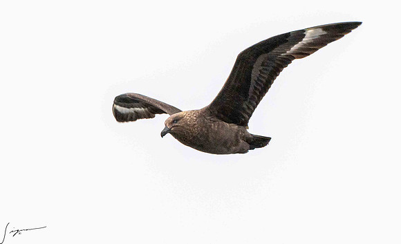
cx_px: 328
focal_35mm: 487
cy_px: 39
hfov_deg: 4.3
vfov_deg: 2.6
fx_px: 5281
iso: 1000
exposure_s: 1/640
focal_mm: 200
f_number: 5.6
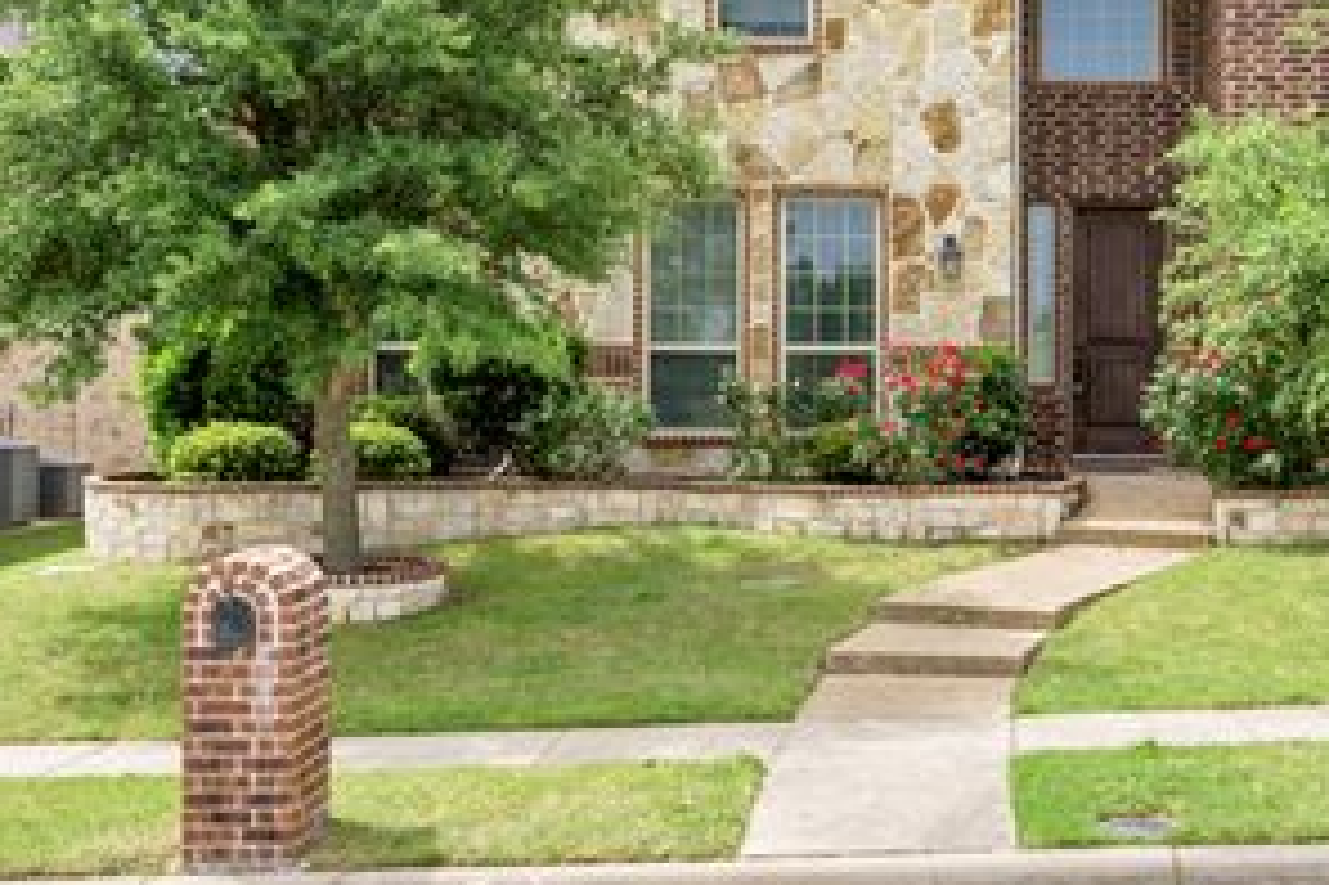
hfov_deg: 36.5
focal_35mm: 54
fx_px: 1992
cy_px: 335
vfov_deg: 25.0
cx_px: 893
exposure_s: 1/250
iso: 100
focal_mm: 32
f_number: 6.3
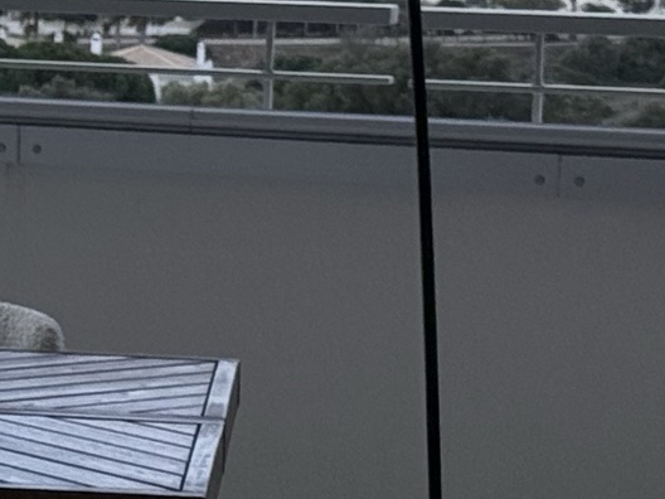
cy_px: 93
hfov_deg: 8.5
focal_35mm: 218
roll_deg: -0.4
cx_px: -807
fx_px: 4188
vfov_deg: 6.8
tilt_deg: -5.4
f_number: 1.78
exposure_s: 1/4878
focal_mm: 6.76
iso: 64
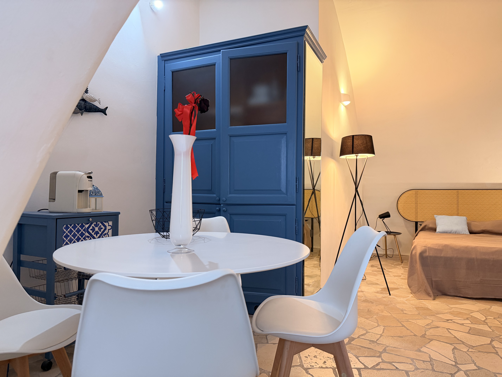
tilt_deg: +0.6
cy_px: 188
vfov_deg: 56.8
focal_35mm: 24
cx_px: 251
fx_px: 348
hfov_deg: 71.6
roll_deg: -0.5
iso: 250
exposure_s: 1/50
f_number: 1.78
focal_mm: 6.76
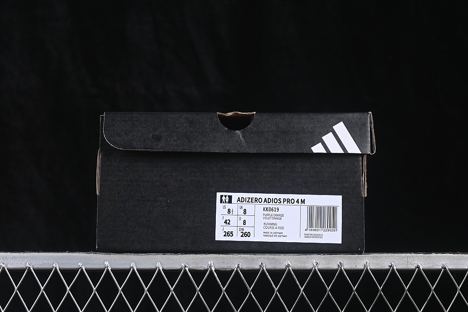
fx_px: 975
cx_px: 234
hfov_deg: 27.0
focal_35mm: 75
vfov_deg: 18.2
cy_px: 156
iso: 160
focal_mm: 50
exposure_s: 1/60
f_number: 6.3
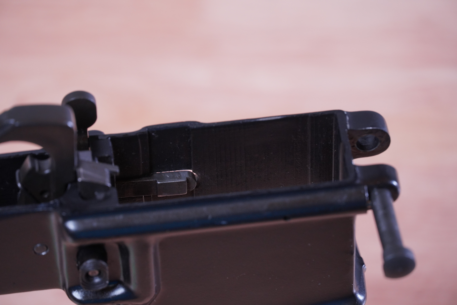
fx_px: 2572
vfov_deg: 6.8
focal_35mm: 202
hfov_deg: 10.2
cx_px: 228
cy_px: 152
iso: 1000
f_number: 5.6
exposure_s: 1/125
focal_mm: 135
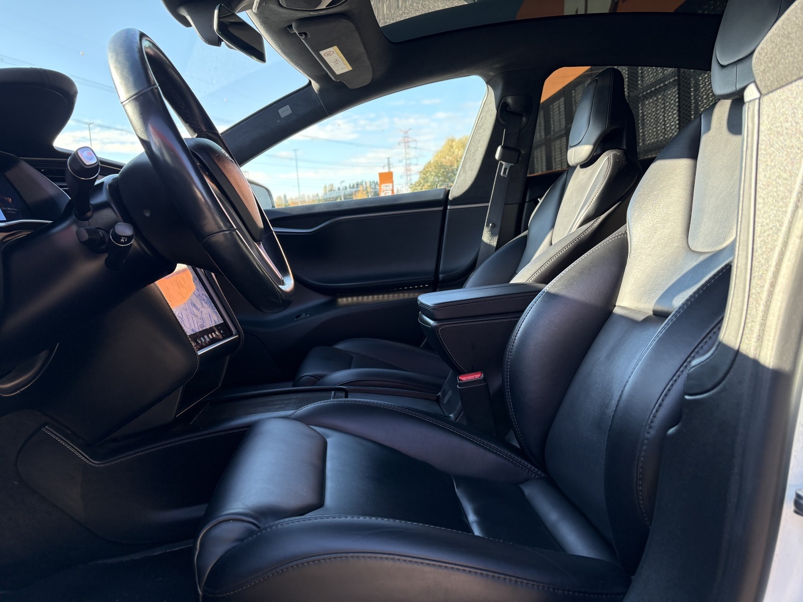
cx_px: 402
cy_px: 301
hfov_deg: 67.3
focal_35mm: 26
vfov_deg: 53.1
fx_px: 603
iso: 80
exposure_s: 1/242
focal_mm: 5.96
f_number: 1.6
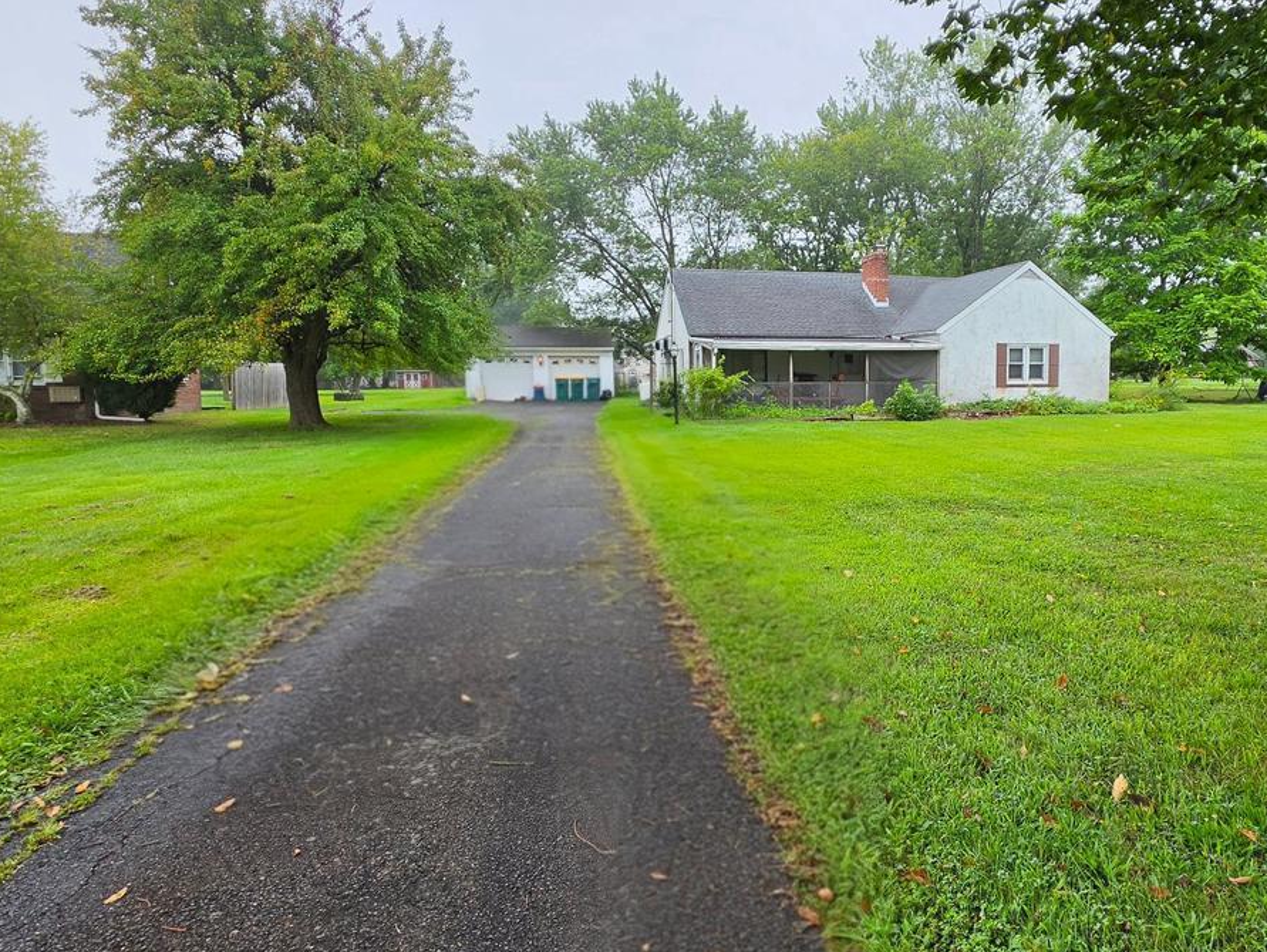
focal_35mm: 21
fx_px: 769
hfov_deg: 77.1
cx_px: 816
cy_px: 448
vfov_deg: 63.4
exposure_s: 1/120
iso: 16
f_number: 1.9
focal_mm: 2.2
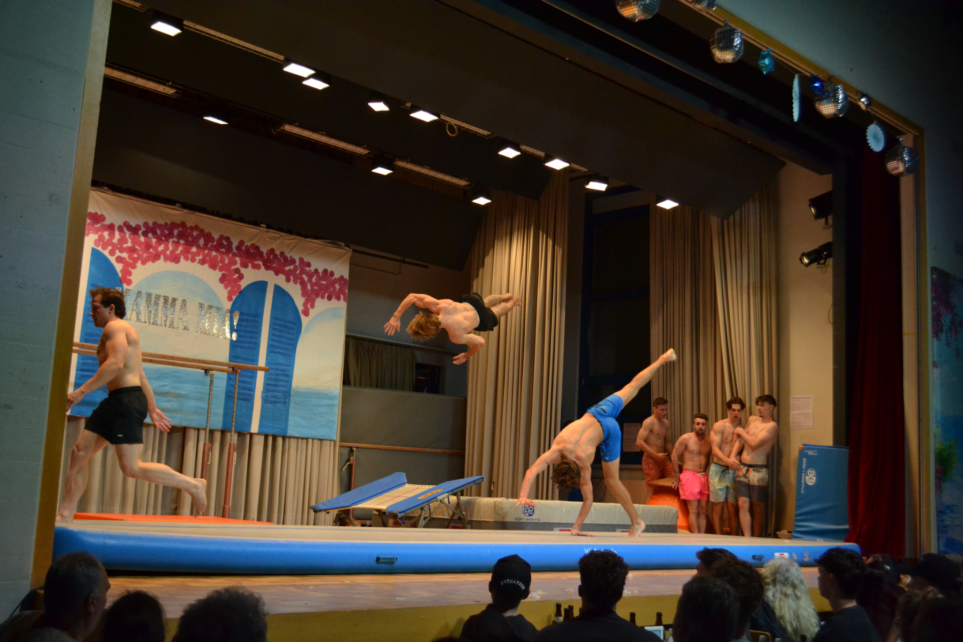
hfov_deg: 49.6
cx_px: 482
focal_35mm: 39
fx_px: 1043
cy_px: 321
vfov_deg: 34.2
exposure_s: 1/500
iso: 2000
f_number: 4.2
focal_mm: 26
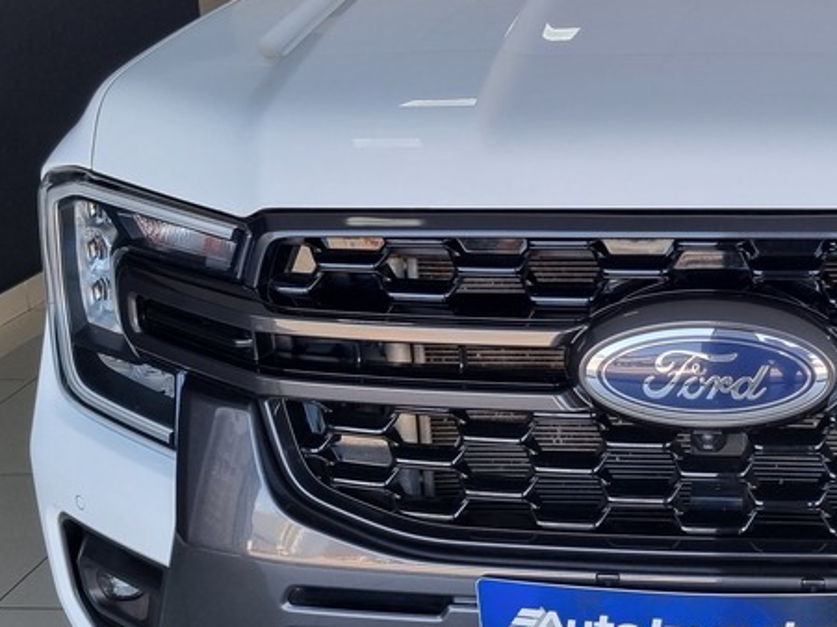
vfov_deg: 24.7
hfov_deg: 31.6
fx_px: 1426
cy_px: 200
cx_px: 707
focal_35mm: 59
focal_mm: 5.4
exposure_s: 1/114
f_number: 1.8
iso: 50
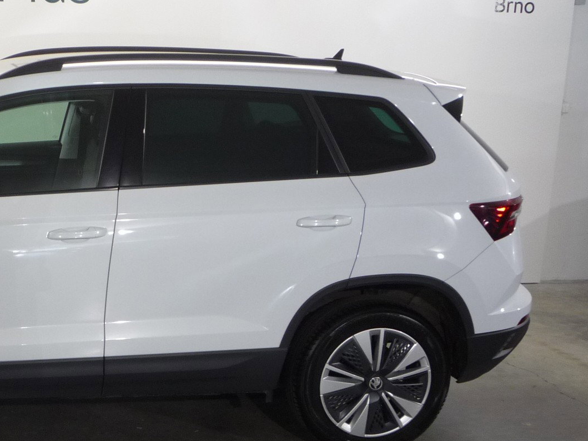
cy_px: 275
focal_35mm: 58
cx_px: 41
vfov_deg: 25.2
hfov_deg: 31.4
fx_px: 985
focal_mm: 5.2
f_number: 3.3
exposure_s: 1/30
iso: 125
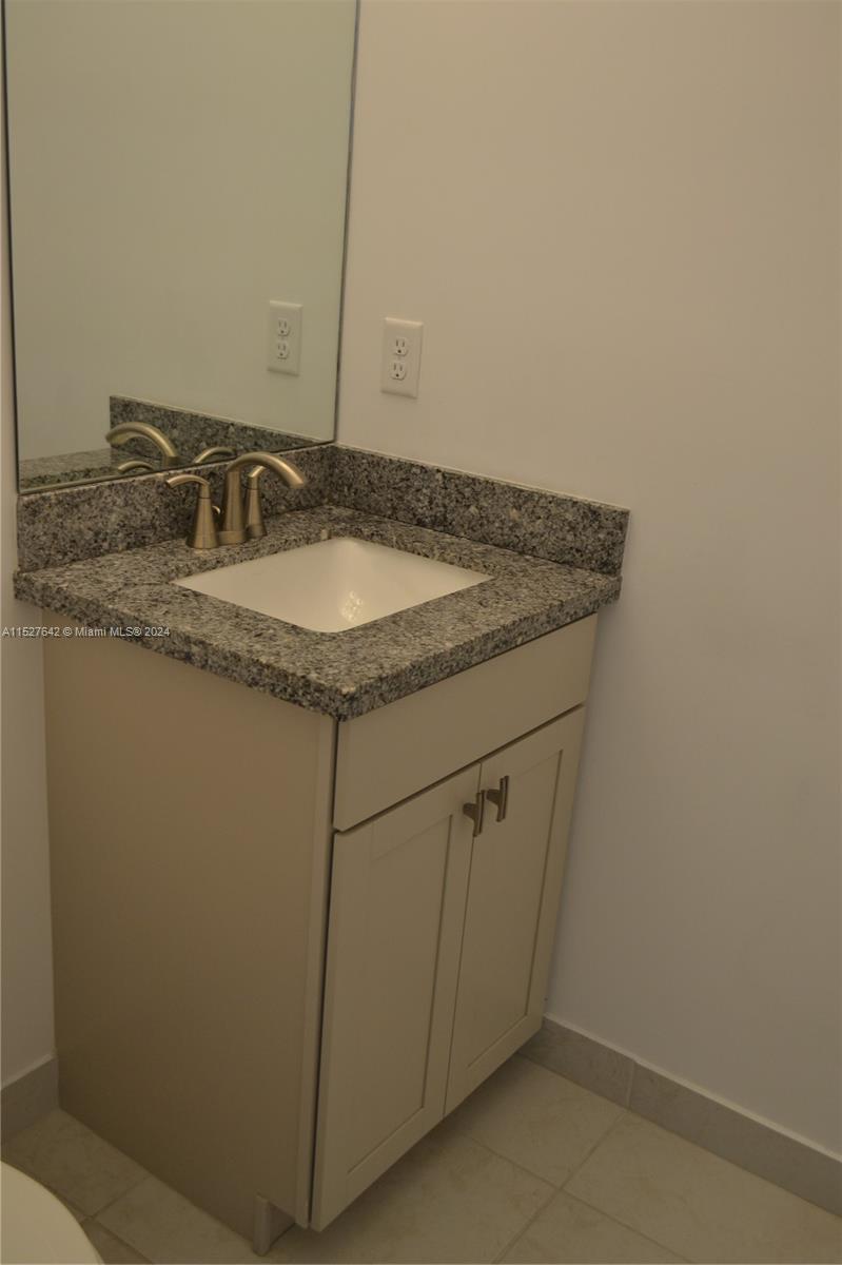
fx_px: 1159
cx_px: 421
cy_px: 632
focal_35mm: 33
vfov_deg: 57.2
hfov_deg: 39.9
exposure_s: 1/50
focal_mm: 22
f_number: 4
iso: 400
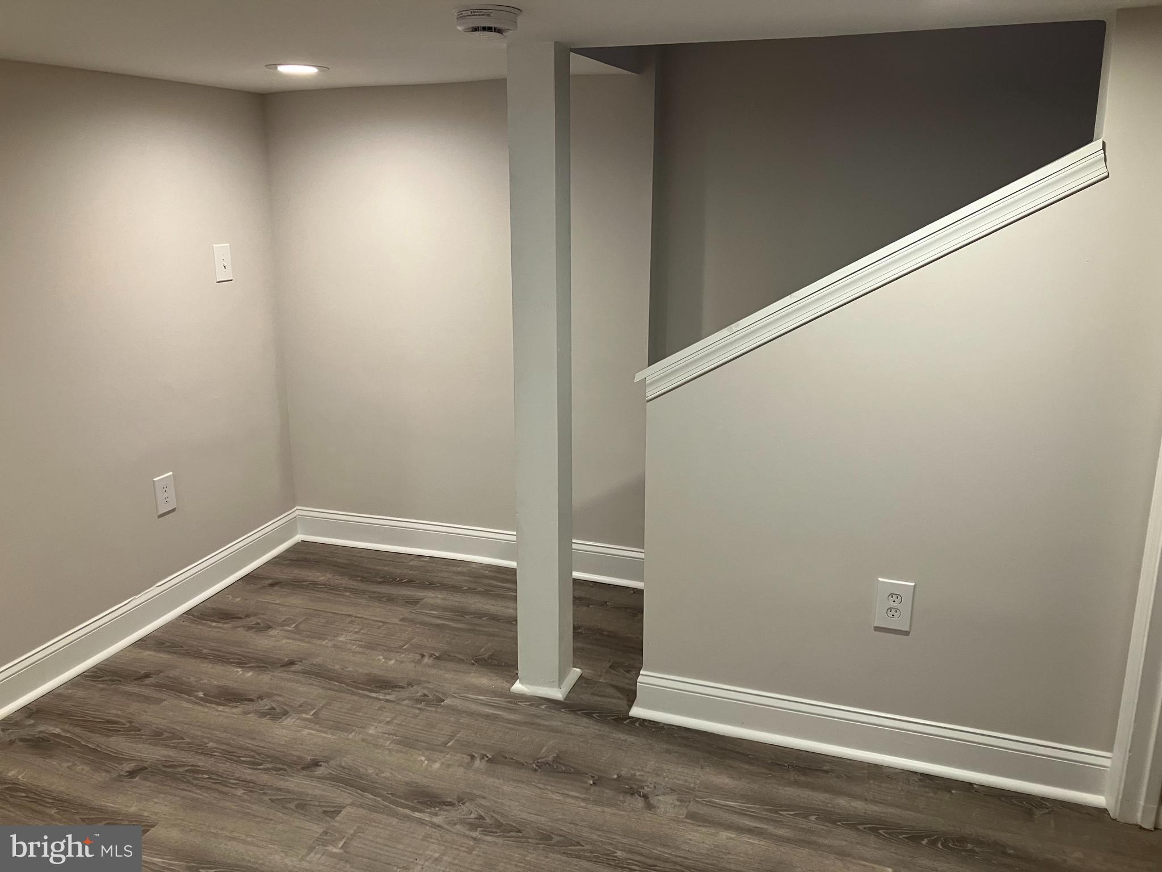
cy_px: 436
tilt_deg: -13.9
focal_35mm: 28
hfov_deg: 63.4
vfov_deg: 49.7
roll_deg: -0.5
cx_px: 581
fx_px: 940
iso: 125
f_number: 1.8
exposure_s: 1/60
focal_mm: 3.99
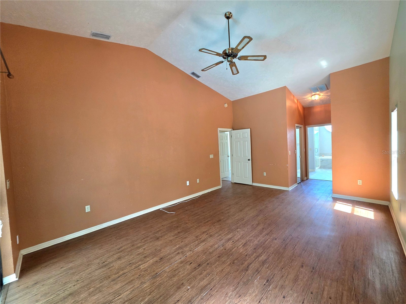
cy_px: 152
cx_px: 203
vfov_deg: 89.9
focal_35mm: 13
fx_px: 152
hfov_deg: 106.2
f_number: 1.9
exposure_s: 1/120
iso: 250
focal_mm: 2.2
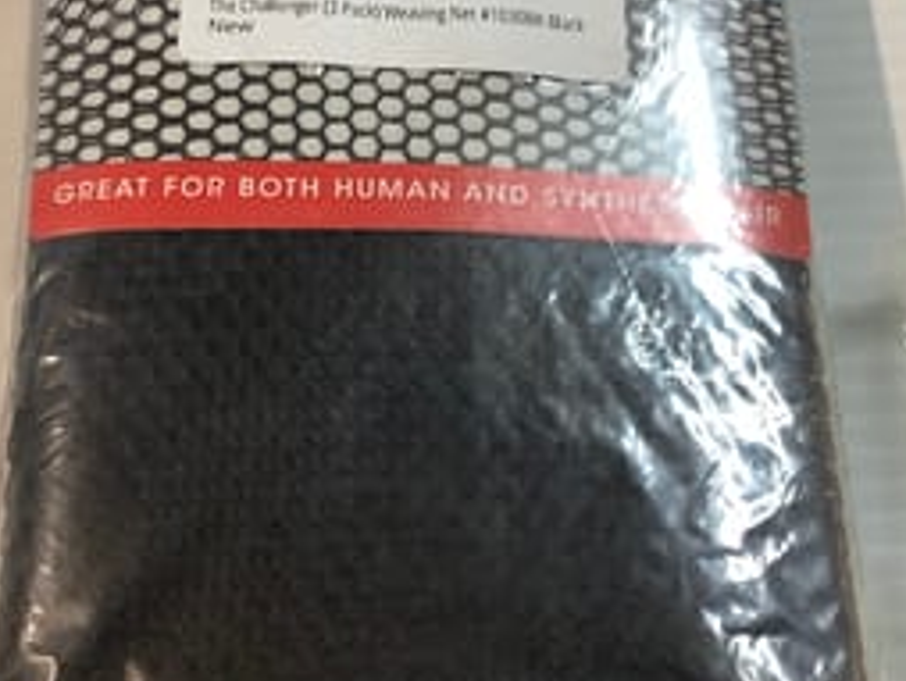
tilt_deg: -63.0
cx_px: 446
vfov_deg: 23.9
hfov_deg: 31.7
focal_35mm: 61
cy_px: 198
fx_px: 1598
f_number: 2.4
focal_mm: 3.3
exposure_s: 1/50
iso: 200
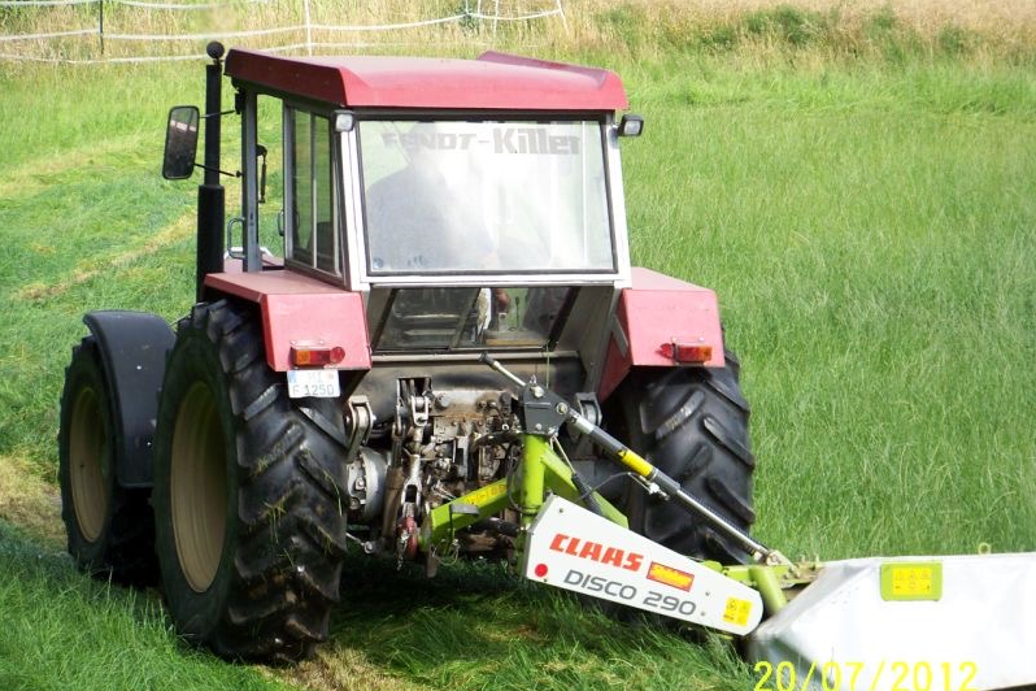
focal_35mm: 218
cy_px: 387
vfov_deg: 6.3
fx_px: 6273
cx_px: 518
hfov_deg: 9.4
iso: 64
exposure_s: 1/200
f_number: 3.6
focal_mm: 33.3
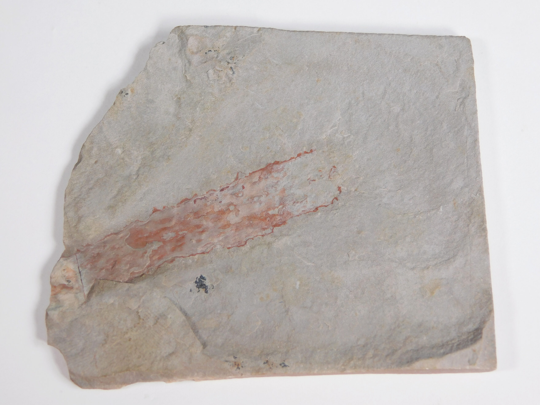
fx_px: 1420
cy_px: 202
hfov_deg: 21.5
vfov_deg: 16.2
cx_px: 270
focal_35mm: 91
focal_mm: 16.1
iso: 125
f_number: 4.5
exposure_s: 1/200
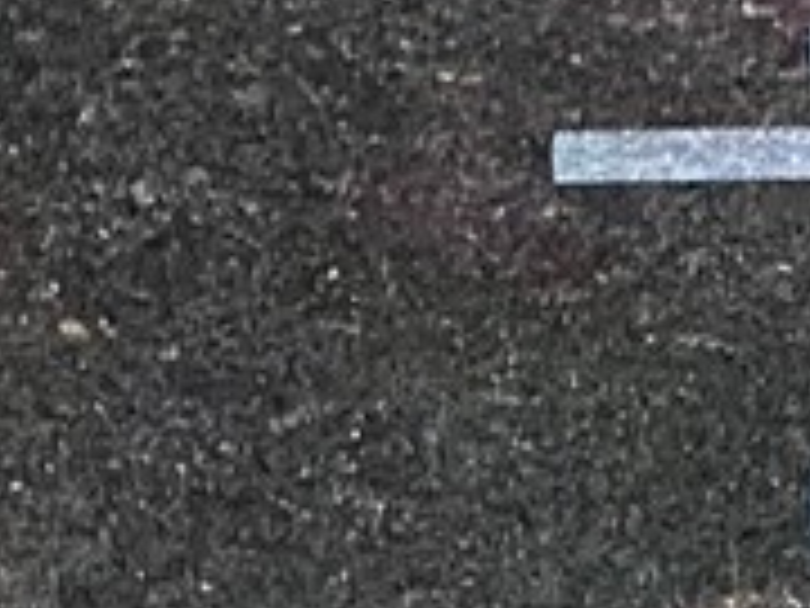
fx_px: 4867
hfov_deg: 9.5
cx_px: 482
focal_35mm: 208
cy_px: 1937
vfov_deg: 6.4
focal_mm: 4.25
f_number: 1.8
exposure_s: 1/60
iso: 320
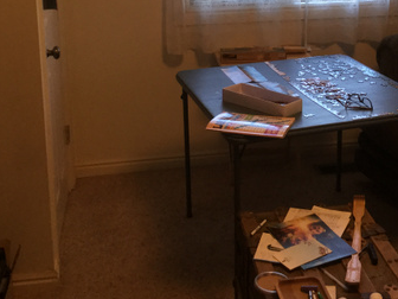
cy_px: 36
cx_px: 253
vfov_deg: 24.2
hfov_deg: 32.5
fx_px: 678
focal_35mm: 59
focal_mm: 3.3
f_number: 2.4
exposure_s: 1/30
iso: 64
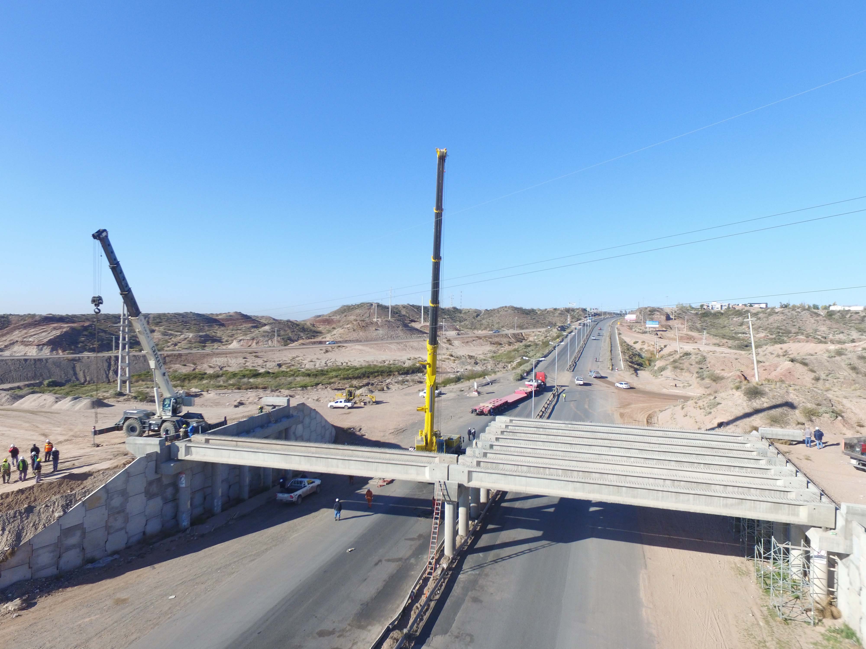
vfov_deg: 66.0
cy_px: 324
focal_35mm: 20
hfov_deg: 81.7
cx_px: 433
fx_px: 500
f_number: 2.8
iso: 200
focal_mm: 3.61
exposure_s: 1/1250
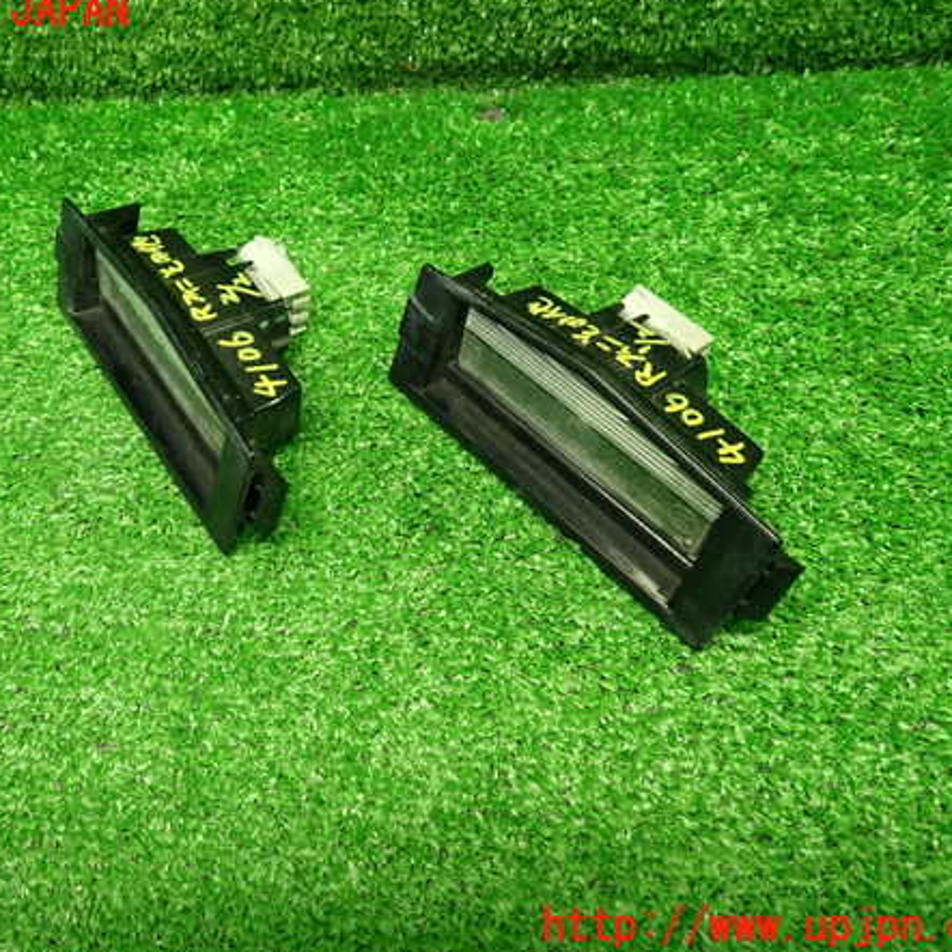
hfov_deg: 53.7
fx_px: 933
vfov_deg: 54.0
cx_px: 383
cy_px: 470
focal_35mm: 30
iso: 250
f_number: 2
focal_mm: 4.5
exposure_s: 1/30
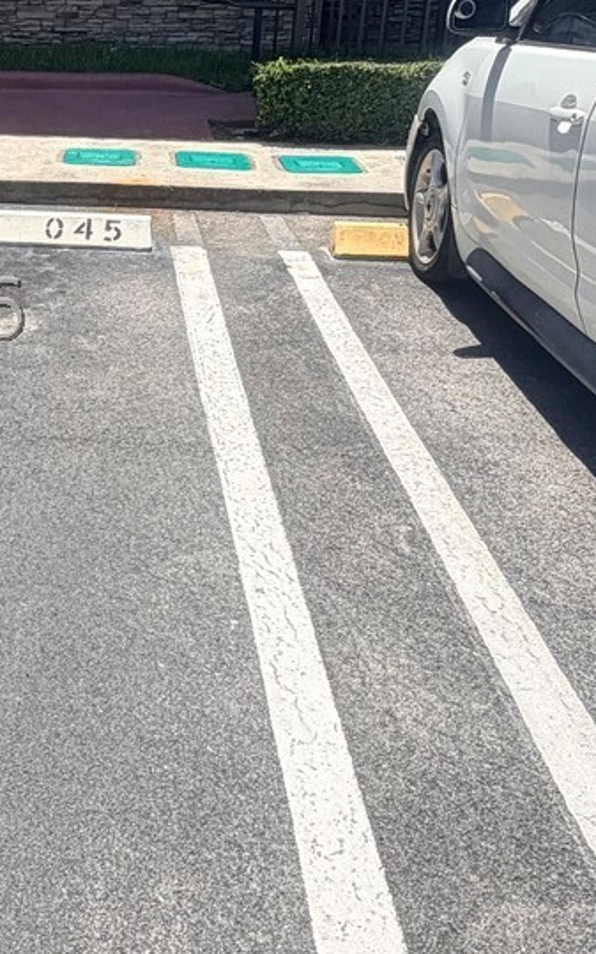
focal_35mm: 44
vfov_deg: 44.5
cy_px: 309
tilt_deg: -18.3
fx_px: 1145
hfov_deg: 26.6
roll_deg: +0.3
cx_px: -80
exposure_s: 1/770
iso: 25
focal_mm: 2.22
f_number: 2.2
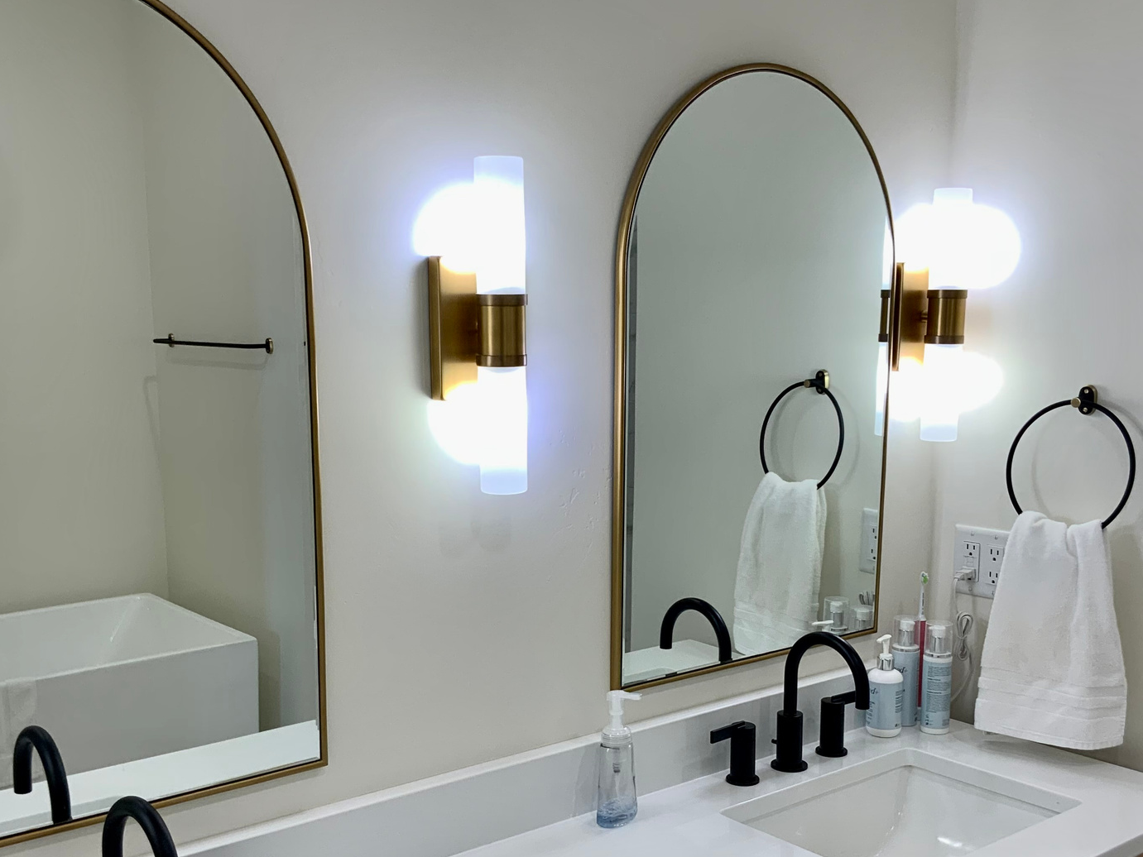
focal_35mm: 43
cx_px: 605
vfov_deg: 33.4
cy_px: 551
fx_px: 1420
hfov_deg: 43.8
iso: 20
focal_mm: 3
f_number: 1.8
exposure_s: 1/120
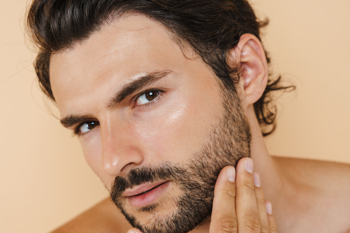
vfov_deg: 15.0
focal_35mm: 91
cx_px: 158
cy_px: 109
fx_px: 885
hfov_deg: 22.4
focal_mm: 75
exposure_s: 1/160
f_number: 5.6
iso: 100
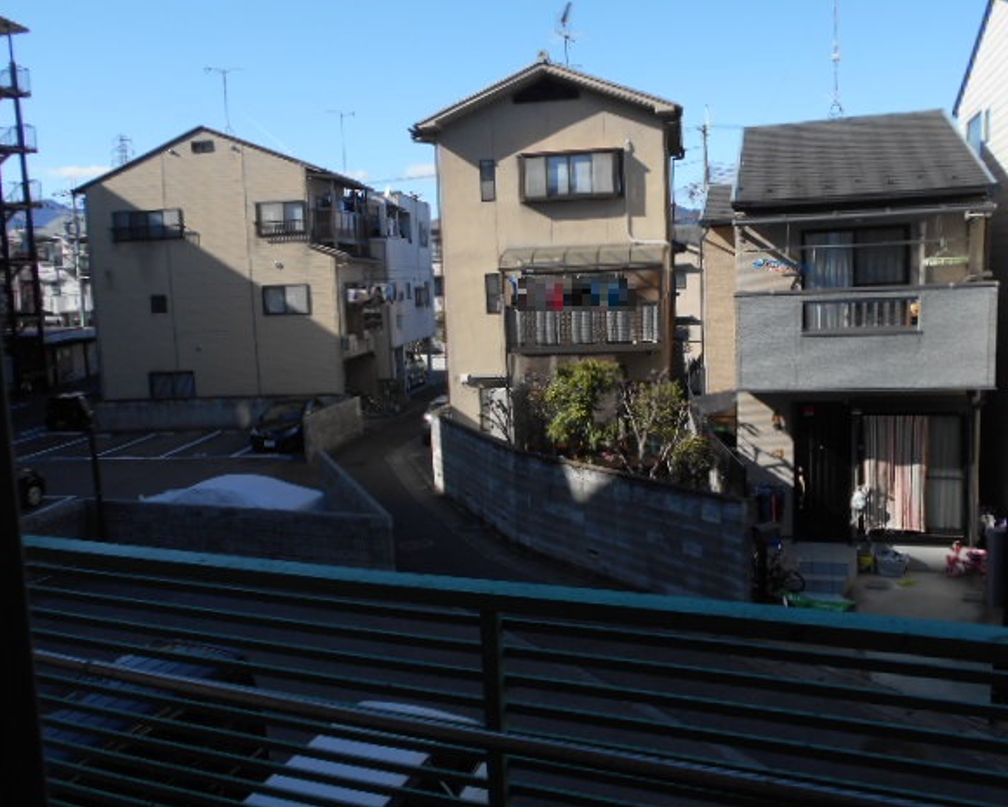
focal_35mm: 28
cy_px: 397
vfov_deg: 51.5
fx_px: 835
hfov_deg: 62.2
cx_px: 535
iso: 80
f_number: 3.2
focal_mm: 4.6
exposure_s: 1/800
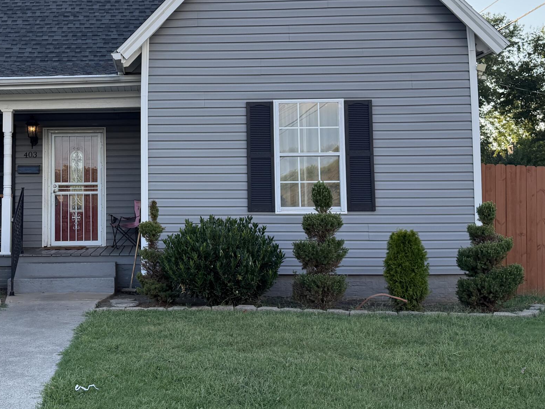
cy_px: 151
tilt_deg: +3.1
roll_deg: +0.8
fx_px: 724
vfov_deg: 31.4
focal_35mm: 46
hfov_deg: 40.2
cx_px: 145
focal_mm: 6.76
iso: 100
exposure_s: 1/1361
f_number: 1.78
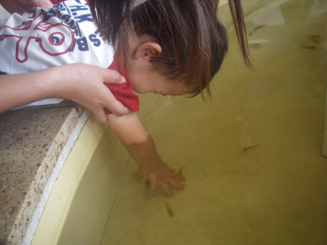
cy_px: 122
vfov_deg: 37.8
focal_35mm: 38
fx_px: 359
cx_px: 164
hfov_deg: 49.0
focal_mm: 6.3
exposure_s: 1/40
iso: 160
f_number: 3.3
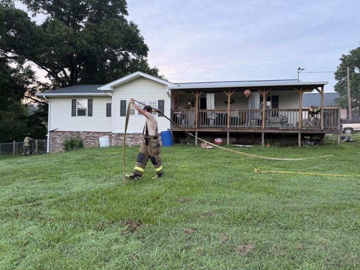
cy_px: 135
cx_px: 180
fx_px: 250
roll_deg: -0.7
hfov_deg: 71.6
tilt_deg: +0.7
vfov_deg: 56.8
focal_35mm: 24
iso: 200
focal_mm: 6.76
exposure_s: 1/110
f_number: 1.78
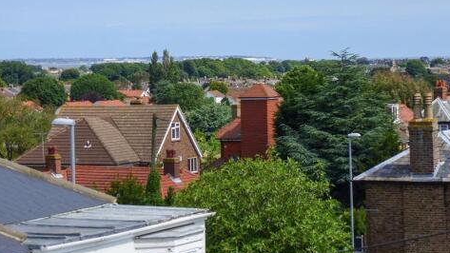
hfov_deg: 16.6
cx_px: 244
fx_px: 1539
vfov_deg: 9.4
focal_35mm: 129
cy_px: 92
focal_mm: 17.3
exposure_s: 1/640
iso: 100
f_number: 5
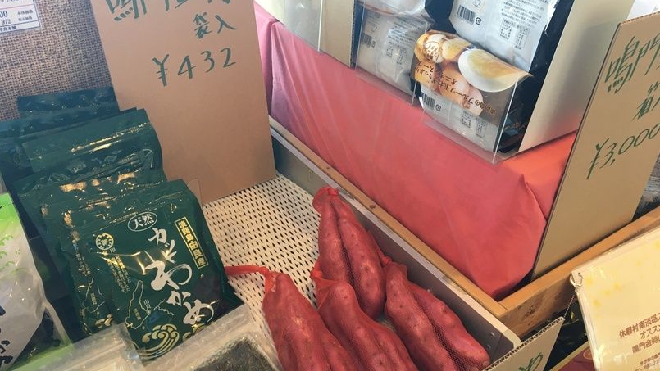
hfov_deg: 61.0
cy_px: 202
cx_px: 328
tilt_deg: -36.8
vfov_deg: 36.7
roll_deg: -4.9
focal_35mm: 32
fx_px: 560
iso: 64
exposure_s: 1/30
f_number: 2.2
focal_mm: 4.15
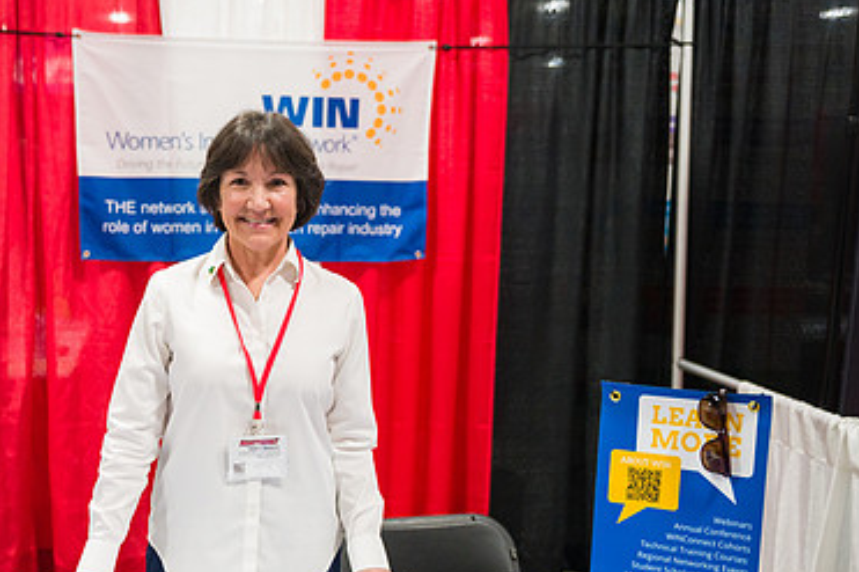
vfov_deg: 26.9
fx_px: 1192
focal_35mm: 50
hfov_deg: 38.8
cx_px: 238
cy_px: 364
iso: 3200
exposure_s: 1/250
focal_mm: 32
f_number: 3.2
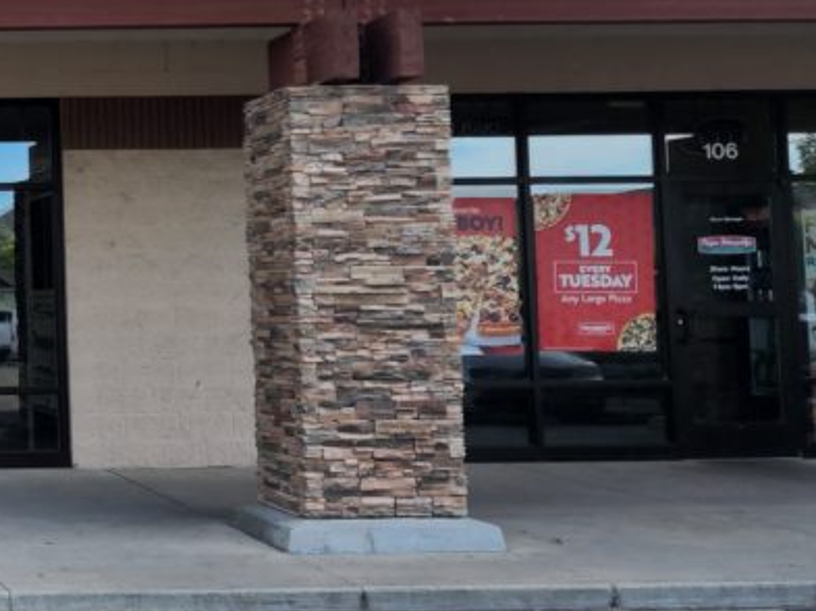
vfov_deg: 24.2
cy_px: 197
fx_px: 1413
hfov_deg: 27.1
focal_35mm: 60
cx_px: -241
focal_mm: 6.4
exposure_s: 1/400
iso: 12
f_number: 1.8
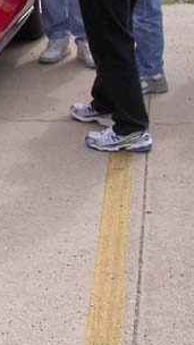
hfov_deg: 9.9
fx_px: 997
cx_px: -251
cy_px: 28
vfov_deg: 19.2
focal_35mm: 109
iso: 100
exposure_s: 1/291
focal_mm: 7.85
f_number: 6.7
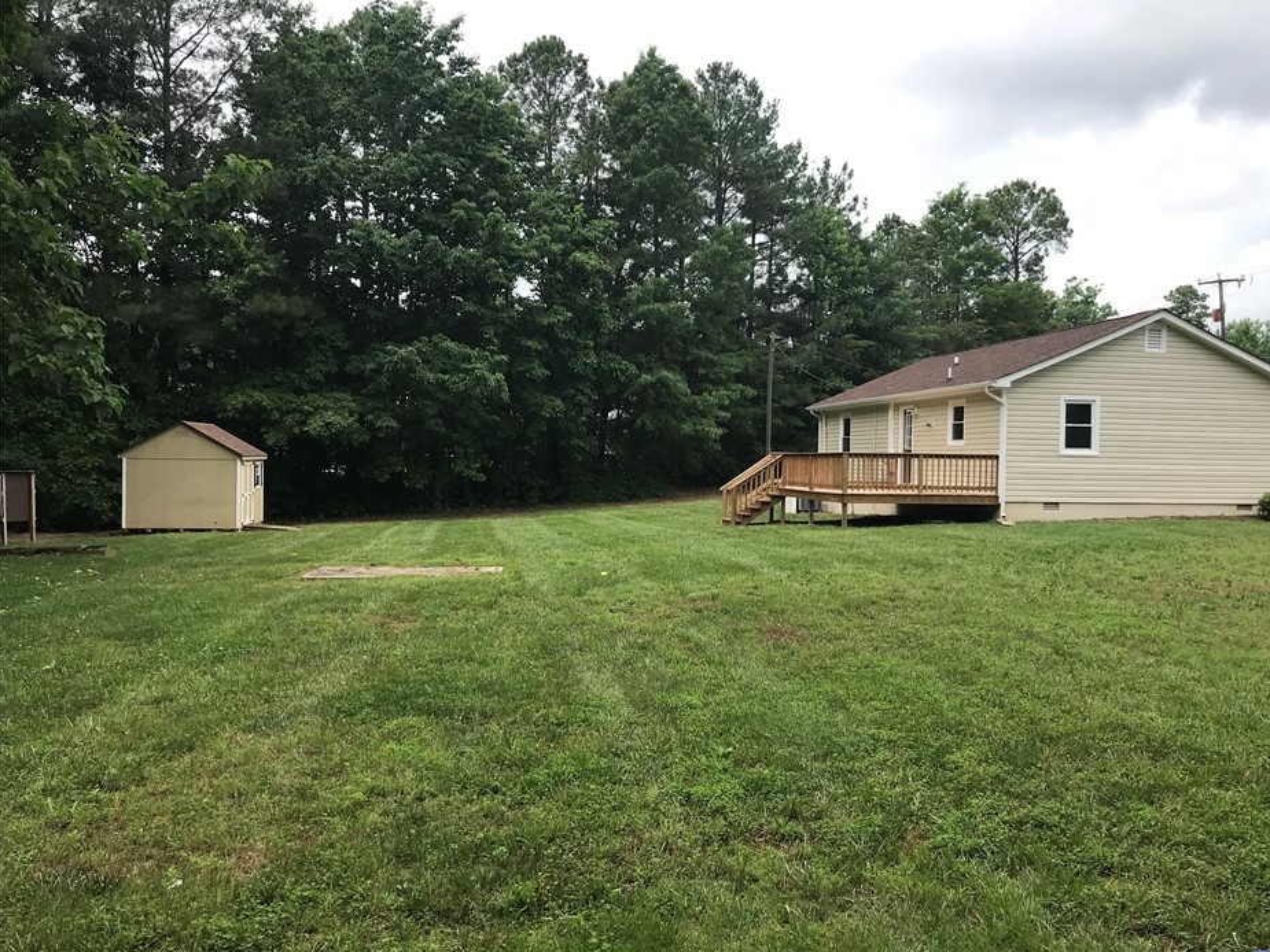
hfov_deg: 58.2
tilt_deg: -0.8
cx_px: 700
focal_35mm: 31
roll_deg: +0.2
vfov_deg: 45.4
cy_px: 494
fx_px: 1137
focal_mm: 3.99
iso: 20
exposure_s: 1/1520
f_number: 1.8
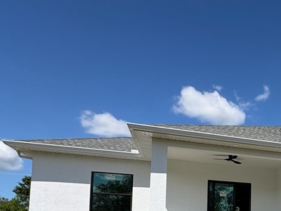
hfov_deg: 42.3
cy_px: 218
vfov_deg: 34.6
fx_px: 301
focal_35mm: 37
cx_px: 289
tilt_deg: +3.7
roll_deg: -1.2
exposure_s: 1/3106
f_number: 2.2
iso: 50
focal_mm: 2.22
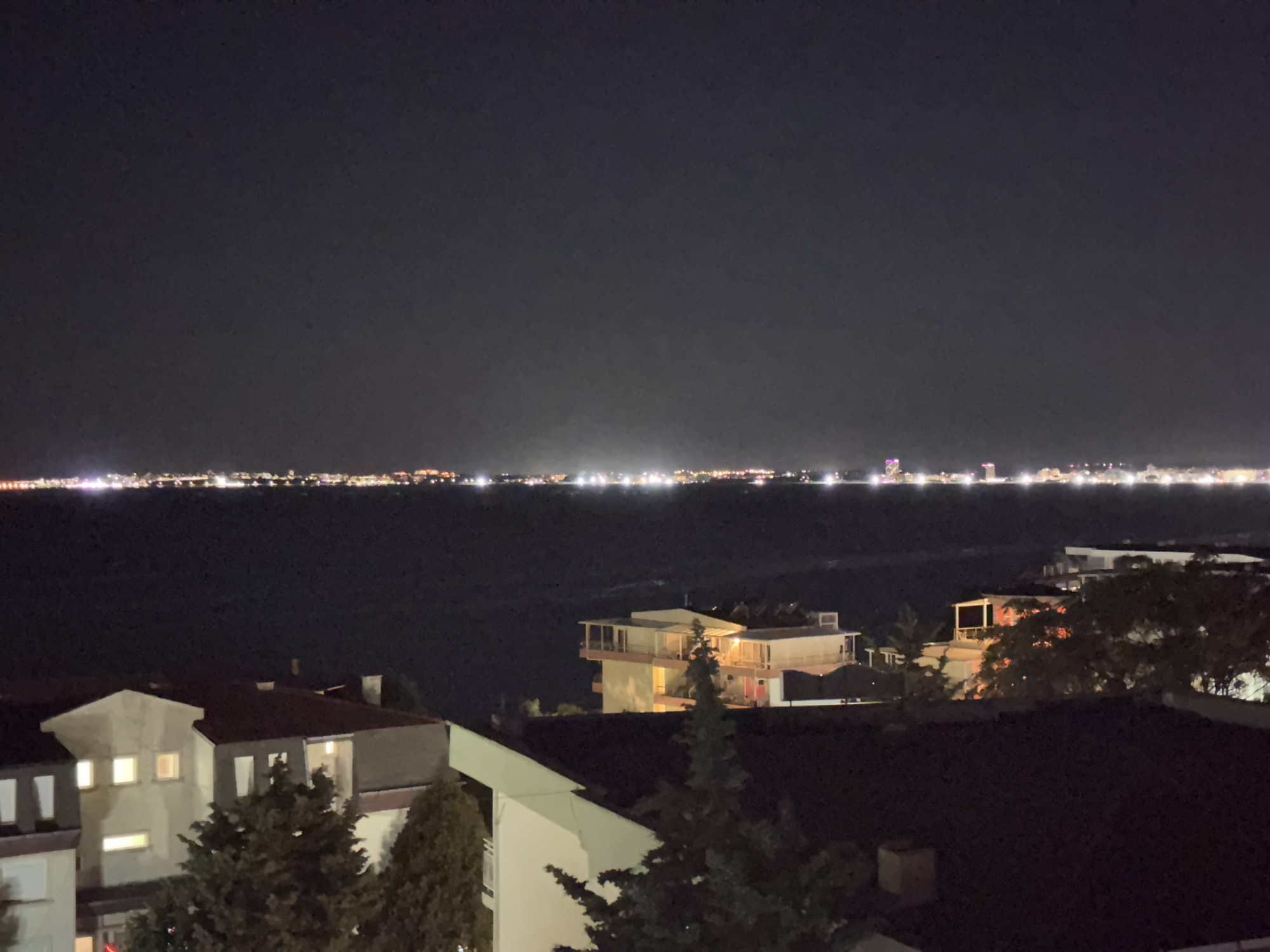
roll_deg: +0.7
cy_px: 476
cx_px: 635
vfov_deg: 28.0
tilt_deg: +0.0
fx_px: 1908
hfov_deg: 36.8
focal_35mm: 52
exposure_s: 1/4
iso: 1600
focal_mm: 5.96
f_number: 1.6
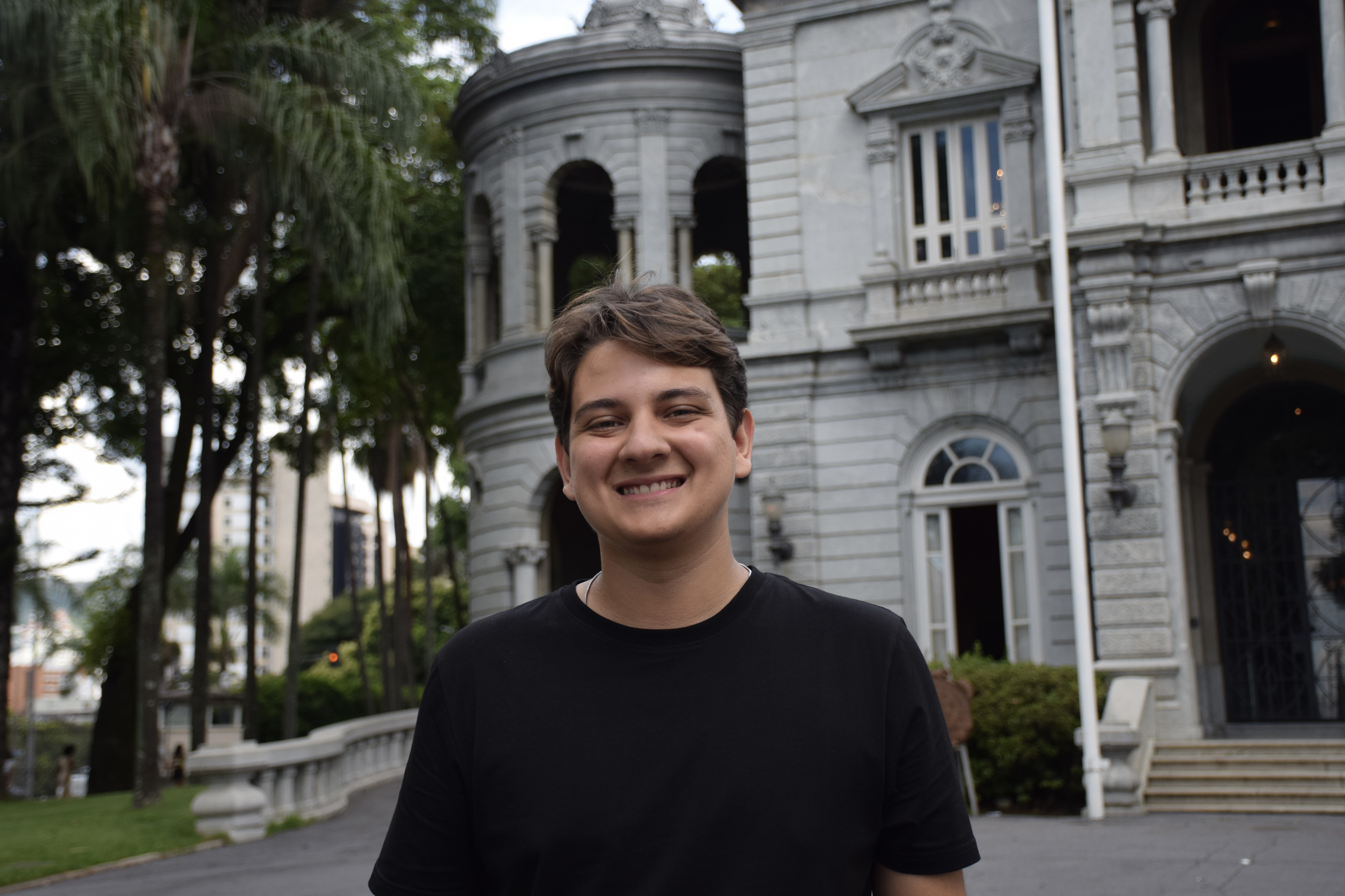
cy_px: 448
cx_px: 672
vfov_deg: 28.1
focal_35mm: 48
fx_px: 1793
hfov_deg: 41.1
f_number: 4
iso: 400
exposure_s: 1/1000
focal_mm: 32
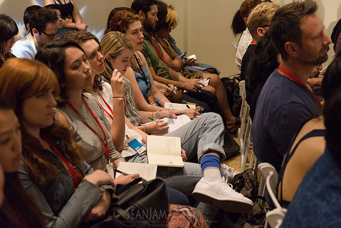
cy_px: 114
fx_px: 549
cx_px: 170
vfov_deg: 23.4
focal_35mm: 58
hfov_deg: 34.5
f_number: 4
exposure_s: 1/400
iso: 3200
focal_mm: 58
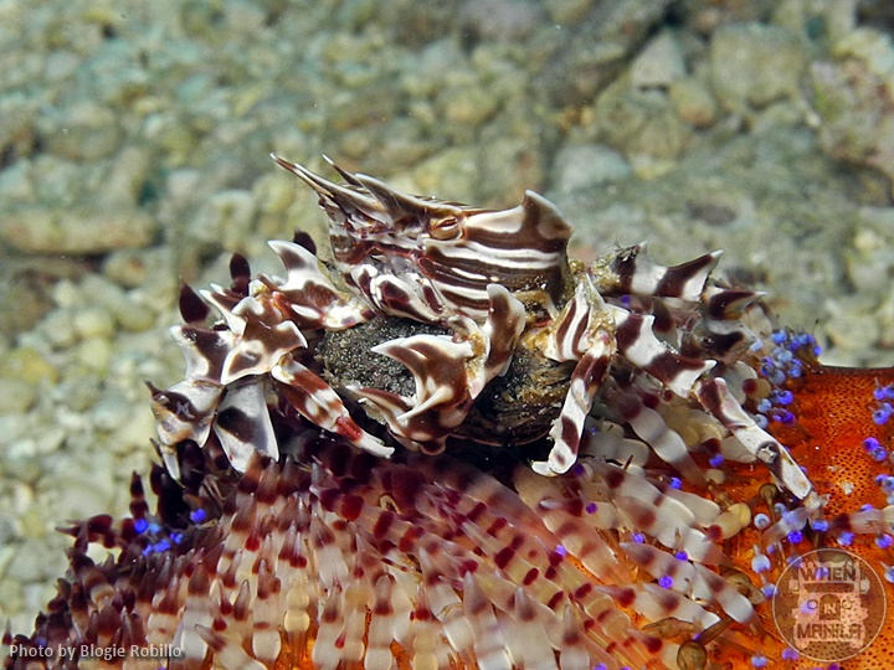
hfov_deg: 45.8
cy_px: 335
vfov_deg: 35.1
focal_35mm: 41
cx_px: 447
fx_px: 1059
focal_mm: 8.8
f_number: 8
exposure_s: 1/250
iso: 100
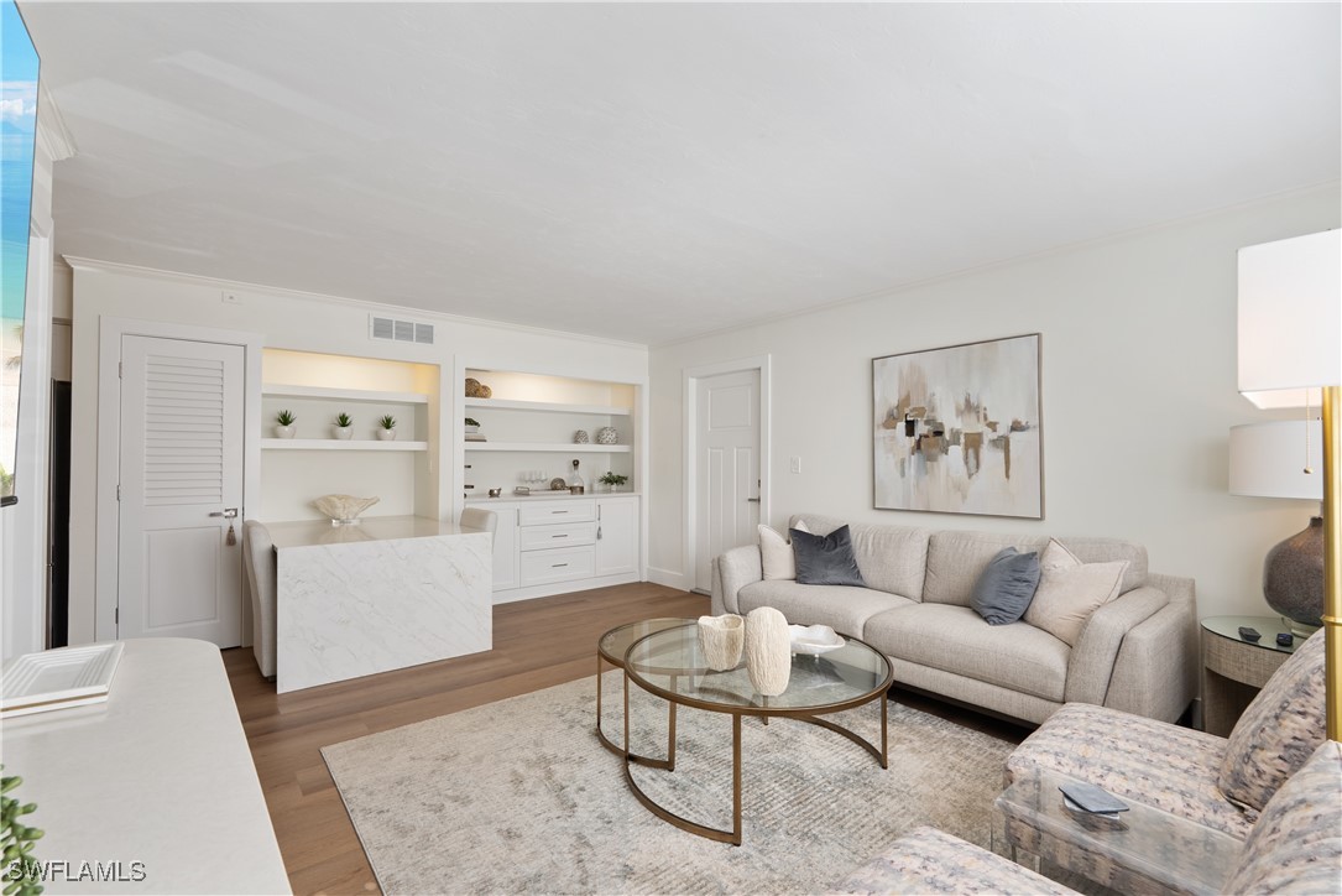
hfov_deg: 96.7
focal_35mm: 16
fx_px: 597
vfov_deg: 73.8
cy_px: 448
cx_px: 671
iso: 100
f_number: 9
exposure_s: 1/4
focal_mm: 16
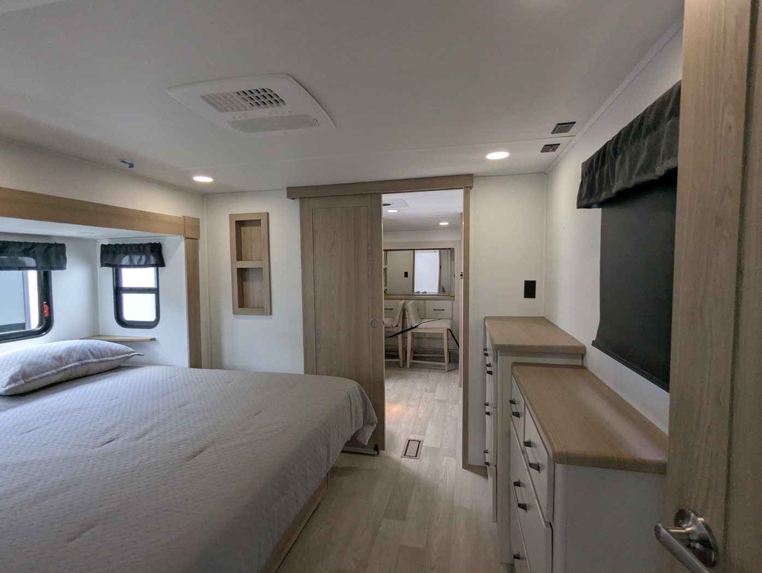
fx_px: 353
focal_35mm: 16
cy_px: 286
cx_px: 381
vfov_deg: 78.2
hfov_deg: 94.4
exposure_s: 1/130
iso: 224
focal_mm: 2.35
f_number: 2.2
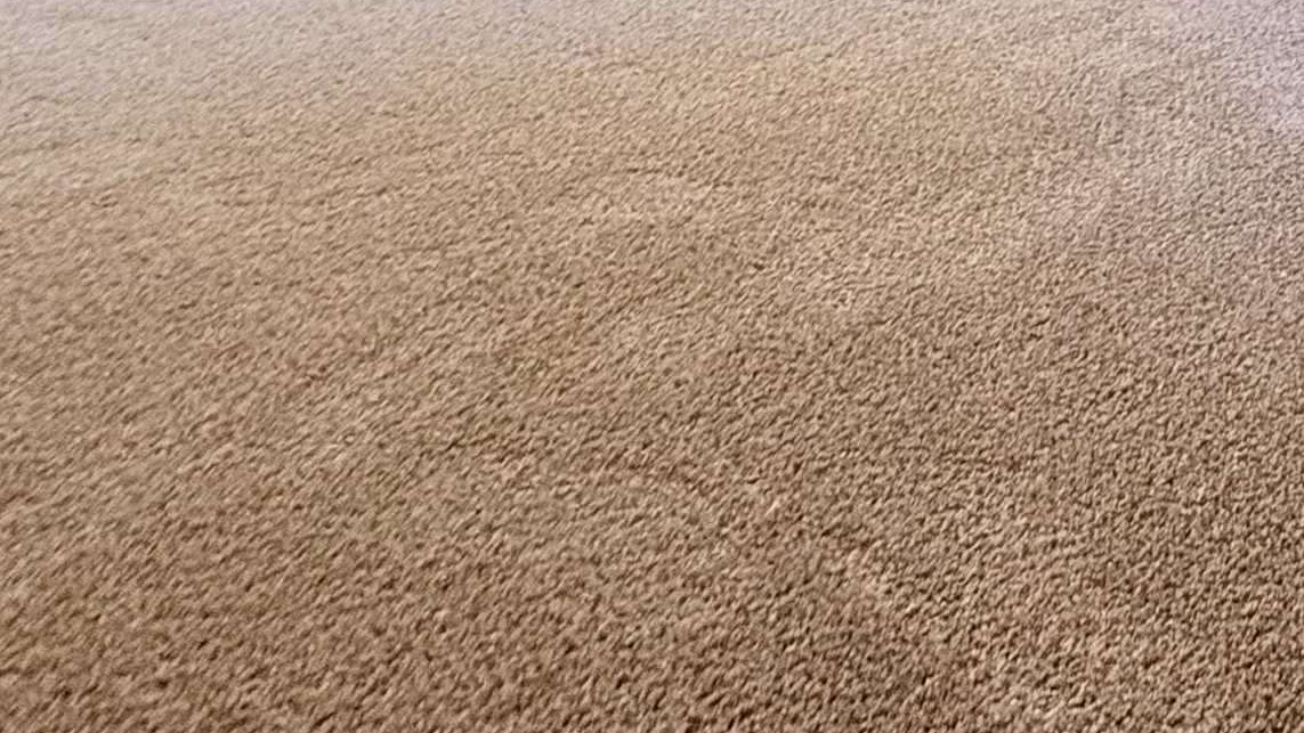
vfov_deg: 22.5
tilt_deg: -1.6
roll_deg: -1.2
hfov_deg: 44.1
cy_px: -426
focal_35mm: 41
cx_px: 1223
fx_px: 1418
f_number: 2.2
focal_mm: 2.22
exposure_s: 1/120
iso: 640
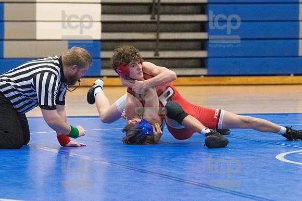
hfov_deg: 8.3
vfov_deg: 5.6
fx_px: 2071
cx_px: 151
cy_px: 100
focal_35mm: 247
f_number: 4.5
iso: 10000
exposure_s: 1/1600
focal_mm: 165
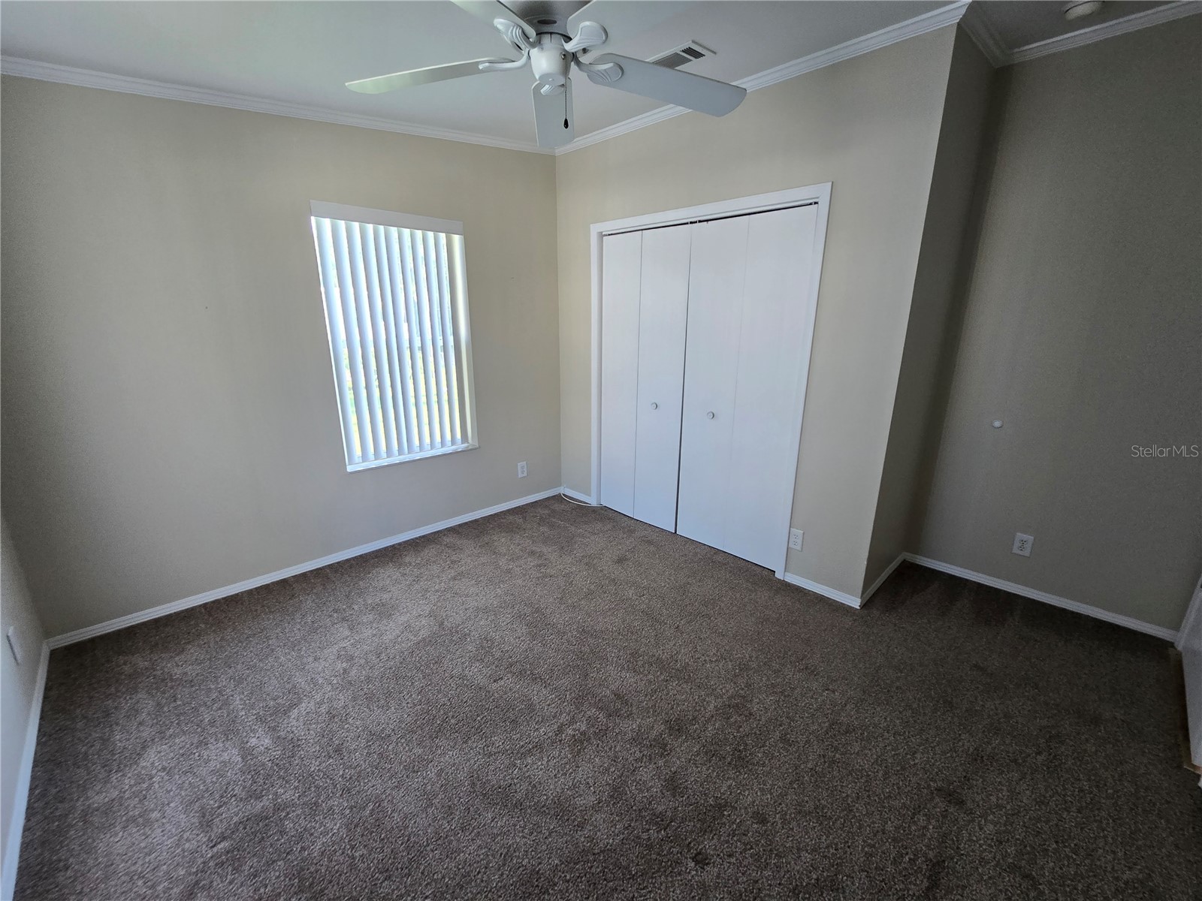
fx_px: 451
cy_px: 450
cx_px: 601
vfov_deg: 89.9
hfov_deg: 106.2
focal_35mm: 13
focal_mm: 2.2
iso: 125
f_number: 2.2
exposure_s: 1/60
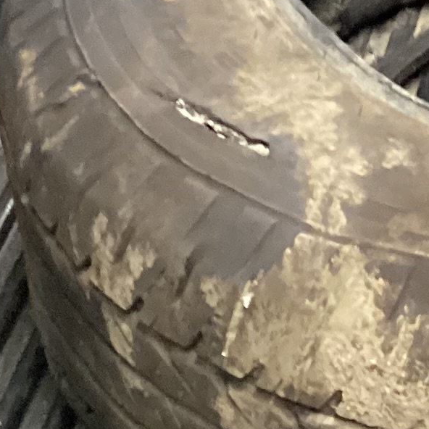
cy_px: -185
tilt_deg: -30.9
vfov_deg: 11.2
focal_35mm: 151
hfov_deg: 10.7
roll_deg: -0.2
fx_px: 2117
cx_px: 815
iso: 400
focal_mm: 3.3
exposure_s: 1/25
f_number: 2.4
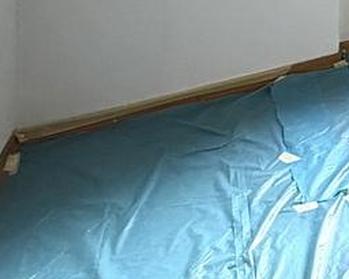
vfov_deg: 18.0
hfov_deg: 18.4
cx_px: 712
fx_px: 661
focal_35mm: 64
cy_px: -246
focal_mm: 2.22
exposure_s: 1/121
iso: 200
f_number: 2.2
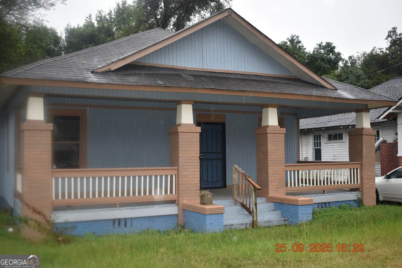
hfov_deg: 49.6
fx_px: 435
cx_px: 201
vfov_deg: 34.2
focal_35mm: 39
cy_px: 134
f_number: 5
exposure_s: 1/200
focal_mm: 26
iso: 400
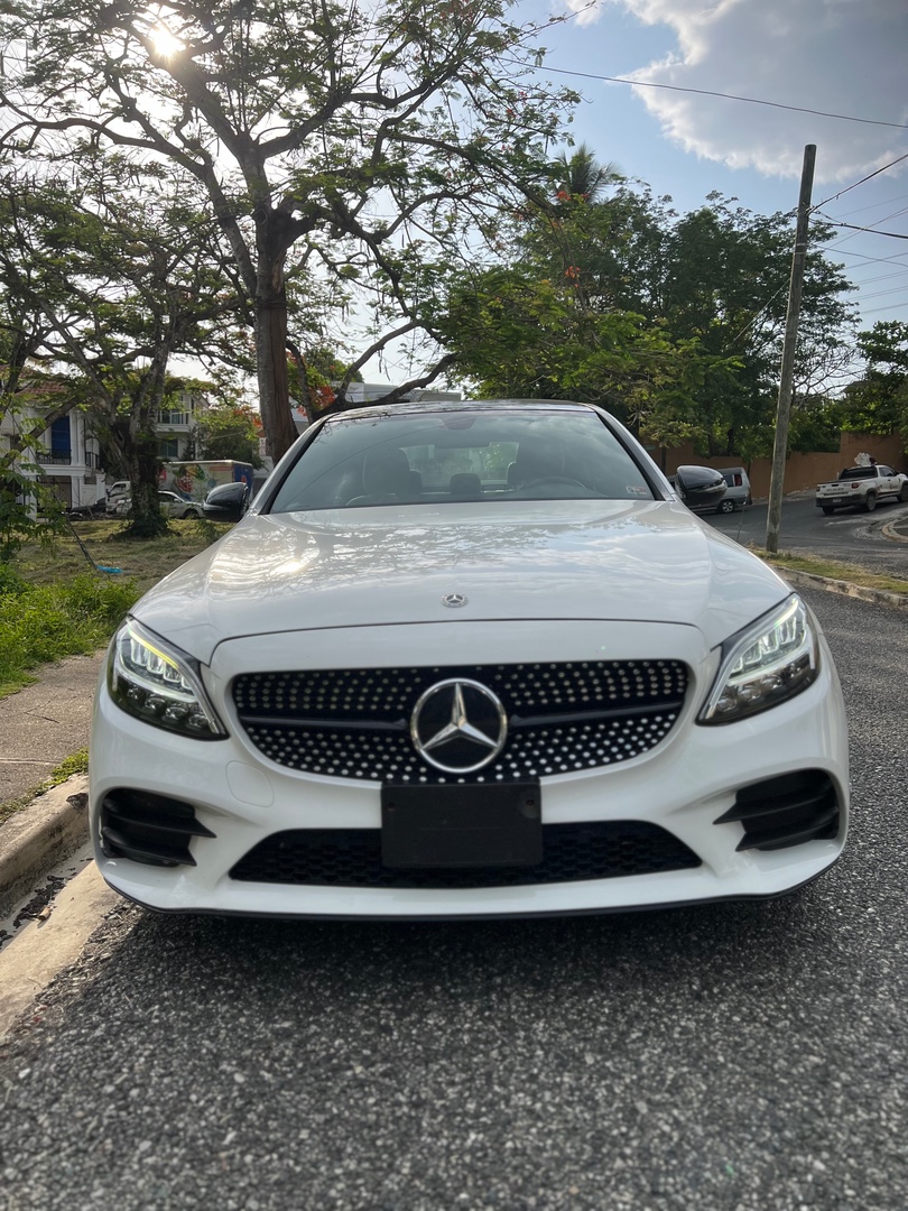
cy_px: 606
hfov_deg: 53.1
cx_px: 454
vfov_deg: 67.3
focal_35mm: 26
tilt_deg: -4.3
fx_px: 909
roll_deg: -1.0
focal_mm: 5.7
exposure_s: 1/3704
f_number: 1.5
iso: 50
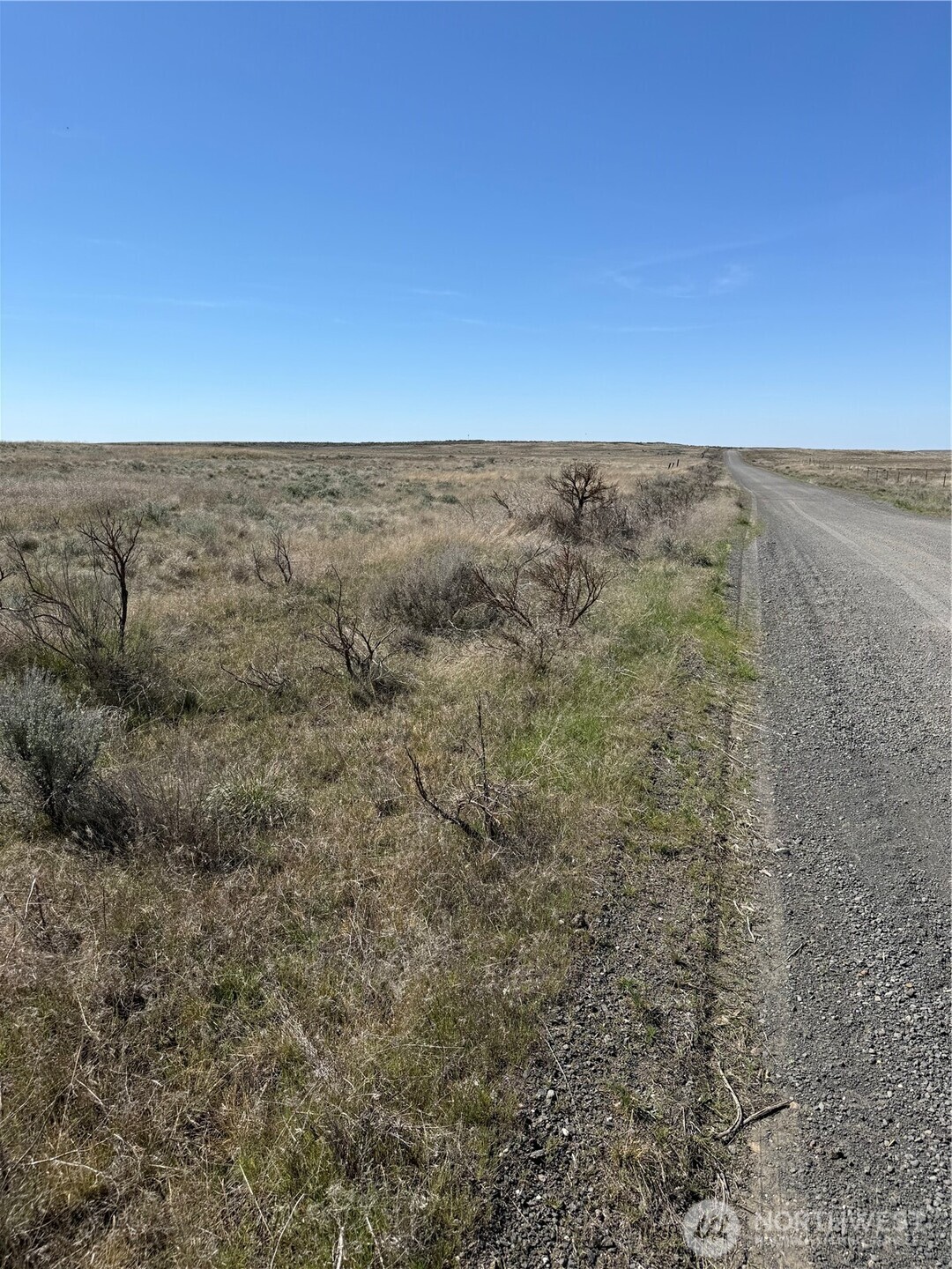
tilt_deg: -11.6
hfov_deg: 56.8
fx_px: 880
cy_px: 634
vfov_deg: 71.6
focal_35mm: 24
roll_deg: +0.0
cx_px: 476
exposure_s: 1/5319
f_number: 1.78
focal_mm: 6.76
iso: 80
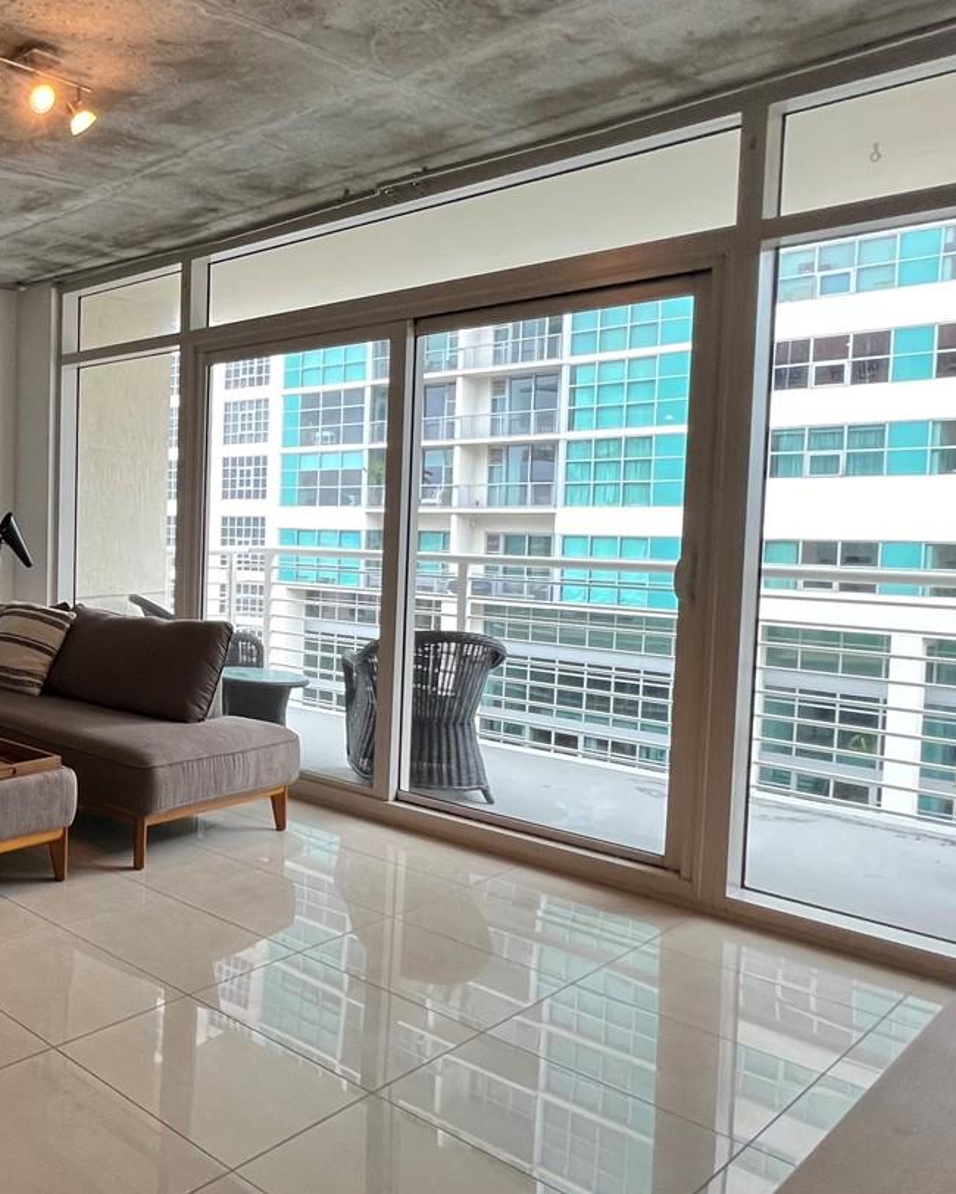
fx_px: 884
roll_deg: -0.5
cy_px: 562
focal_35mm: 25
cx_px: -171
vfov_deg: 68.0
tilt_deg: -3.2
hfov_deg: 41.0
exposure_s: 1/120
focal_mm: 1.57
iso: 250
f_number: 1.8
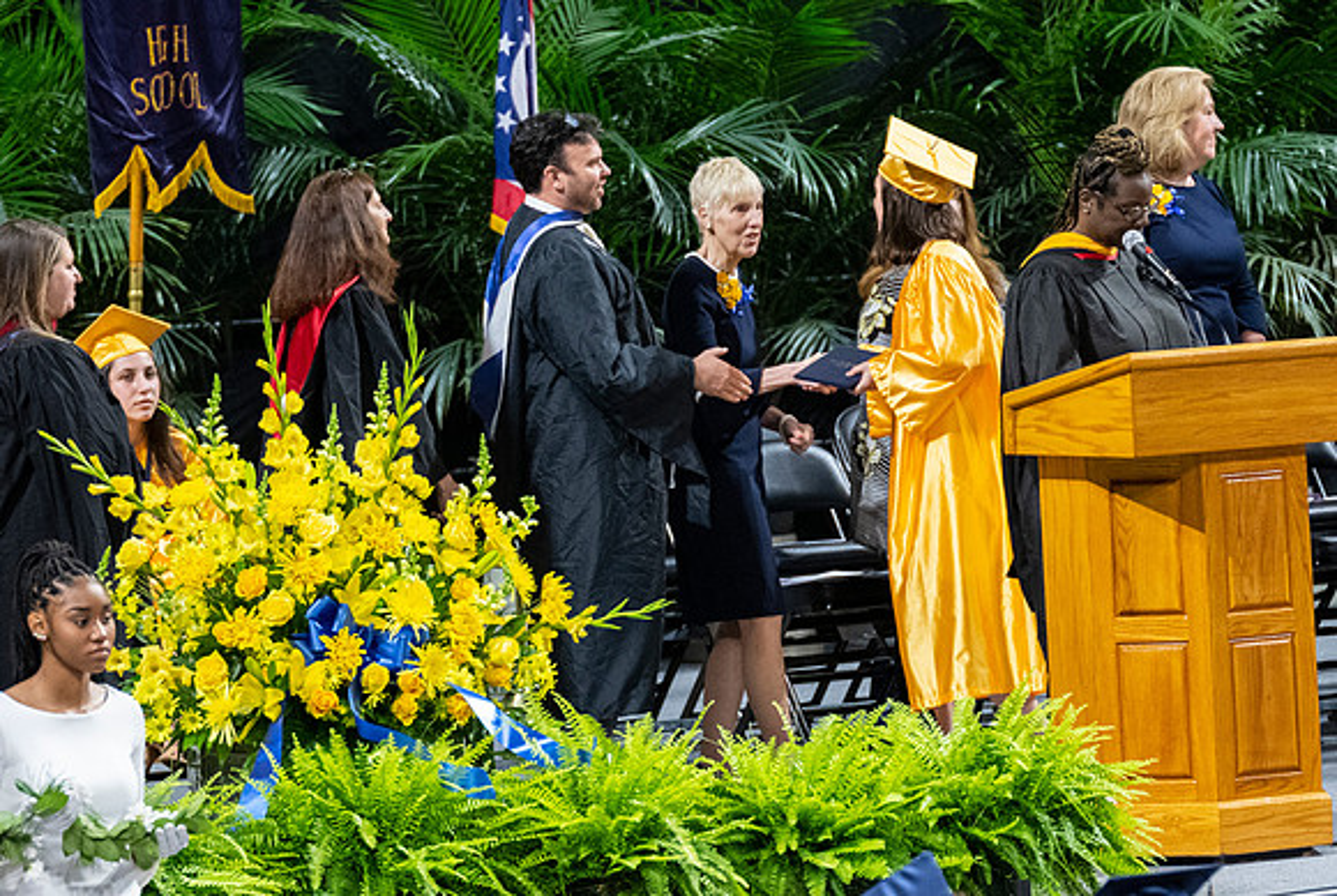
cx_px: 857
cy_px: 451
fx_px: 15029
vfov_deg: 3.4
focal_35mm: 404
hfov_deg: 5.1
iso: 2000
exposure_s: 1/200
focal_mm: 200
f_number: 4
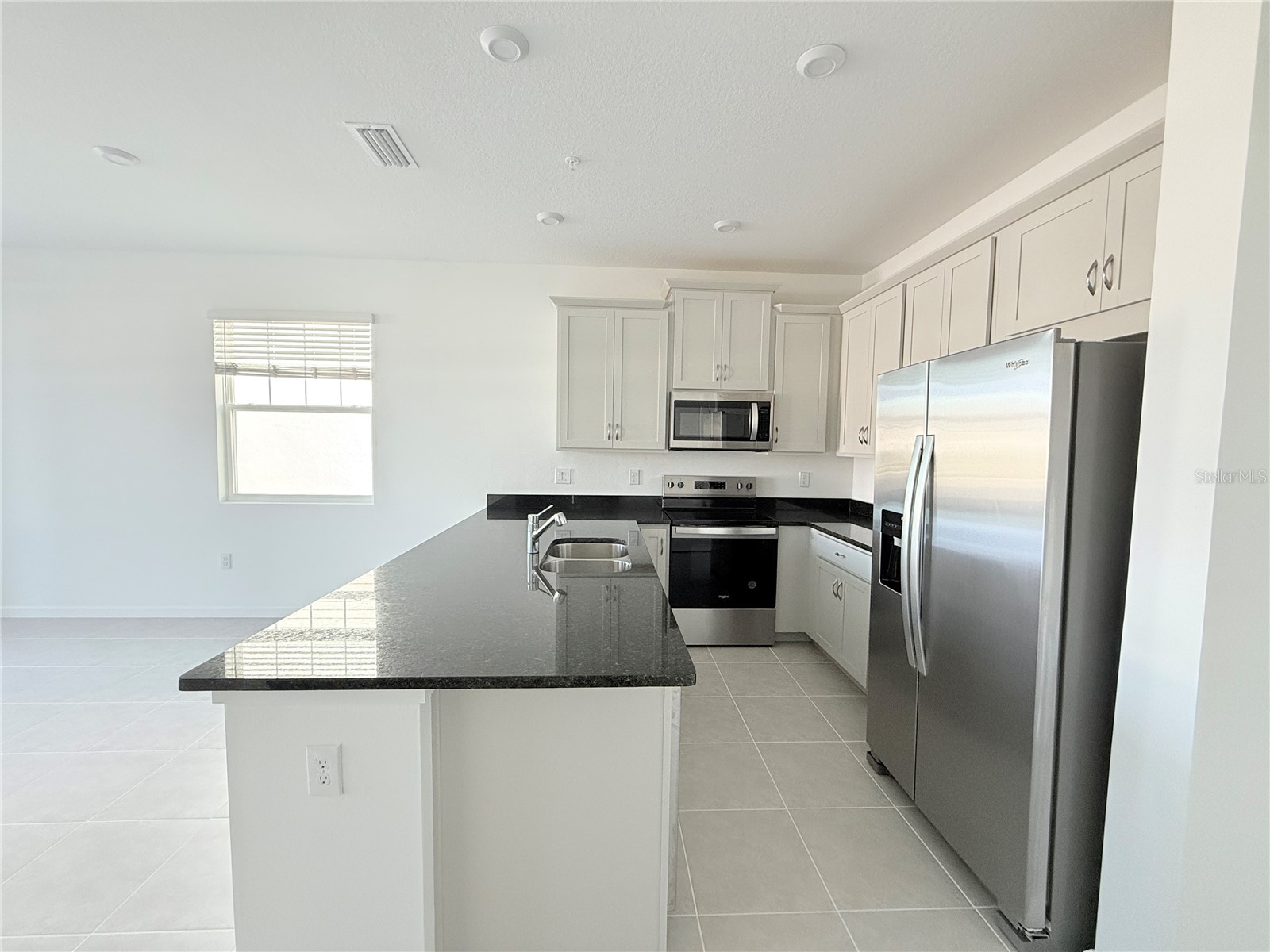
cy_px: 476
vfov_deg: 85.7
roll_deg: -1.0
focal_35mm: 14
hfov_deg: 102.1
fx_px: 514
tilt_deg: -3.9
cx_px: 635
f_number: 2.2
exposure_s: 1/99
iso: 160
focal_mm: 2.22
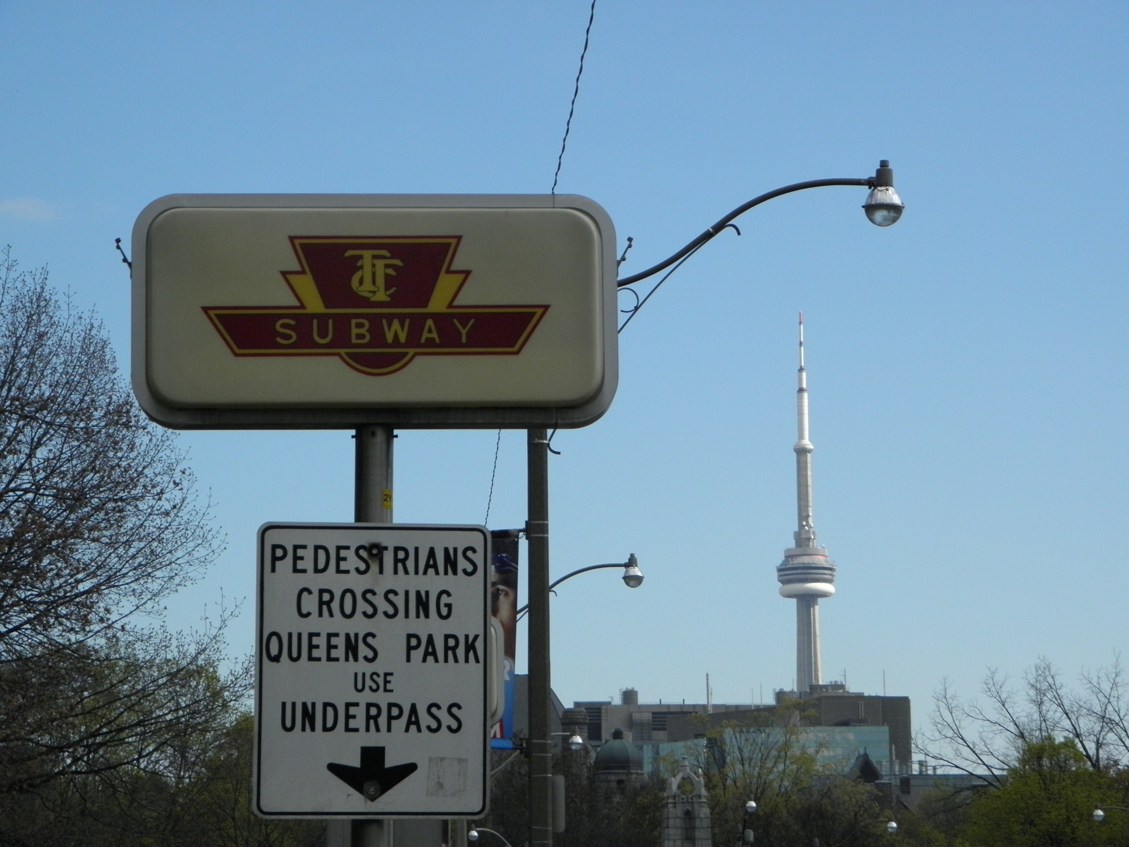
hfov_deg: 18.5
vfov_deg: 14.0
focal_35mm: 106
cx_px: 564
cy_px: 424
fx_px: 3457
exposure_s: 1/320
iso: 200
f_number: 9.4
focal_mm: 19
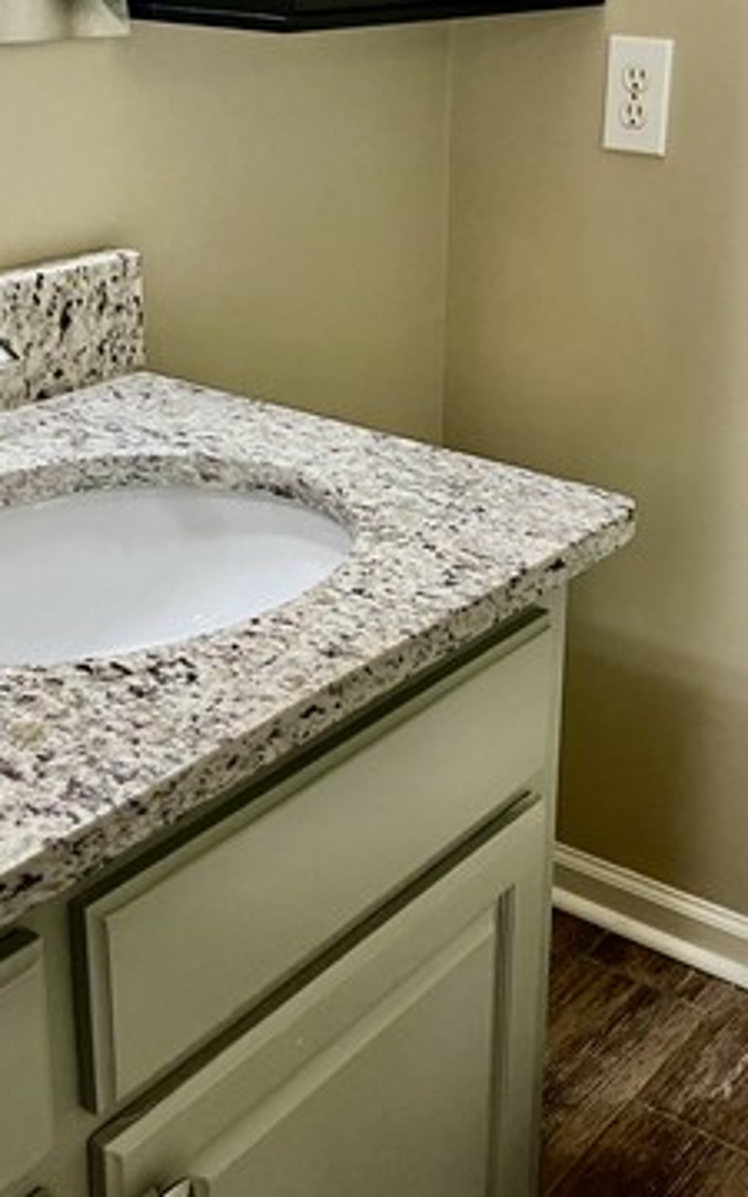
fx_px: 1598
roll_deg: -1.7
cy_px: 509
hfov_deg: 26.3
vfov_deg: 40.9
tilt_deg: -18.9
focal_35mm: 49
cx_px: 436
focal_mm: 5.1
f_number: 1.6
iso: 125
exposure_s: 1/60
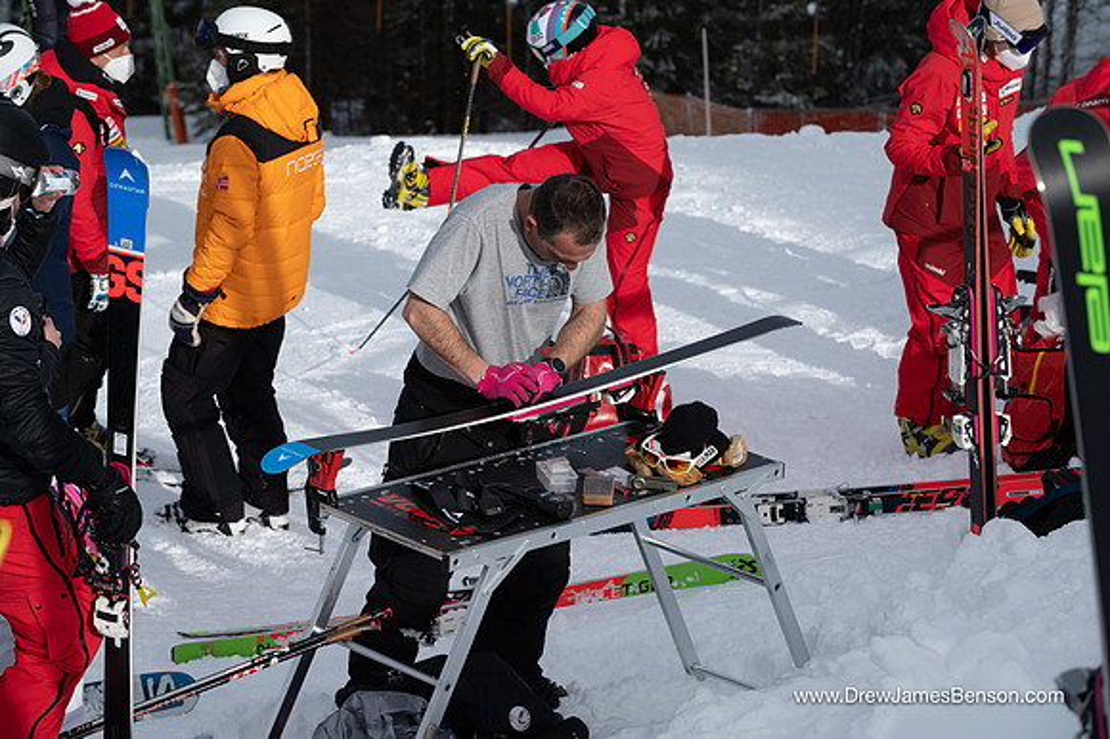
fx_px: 4006
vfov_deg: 10.5
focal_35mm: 130
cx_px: 555
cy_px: 370
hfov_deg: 15.8
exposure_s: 1/1250
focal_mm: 130
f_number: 9
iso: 320
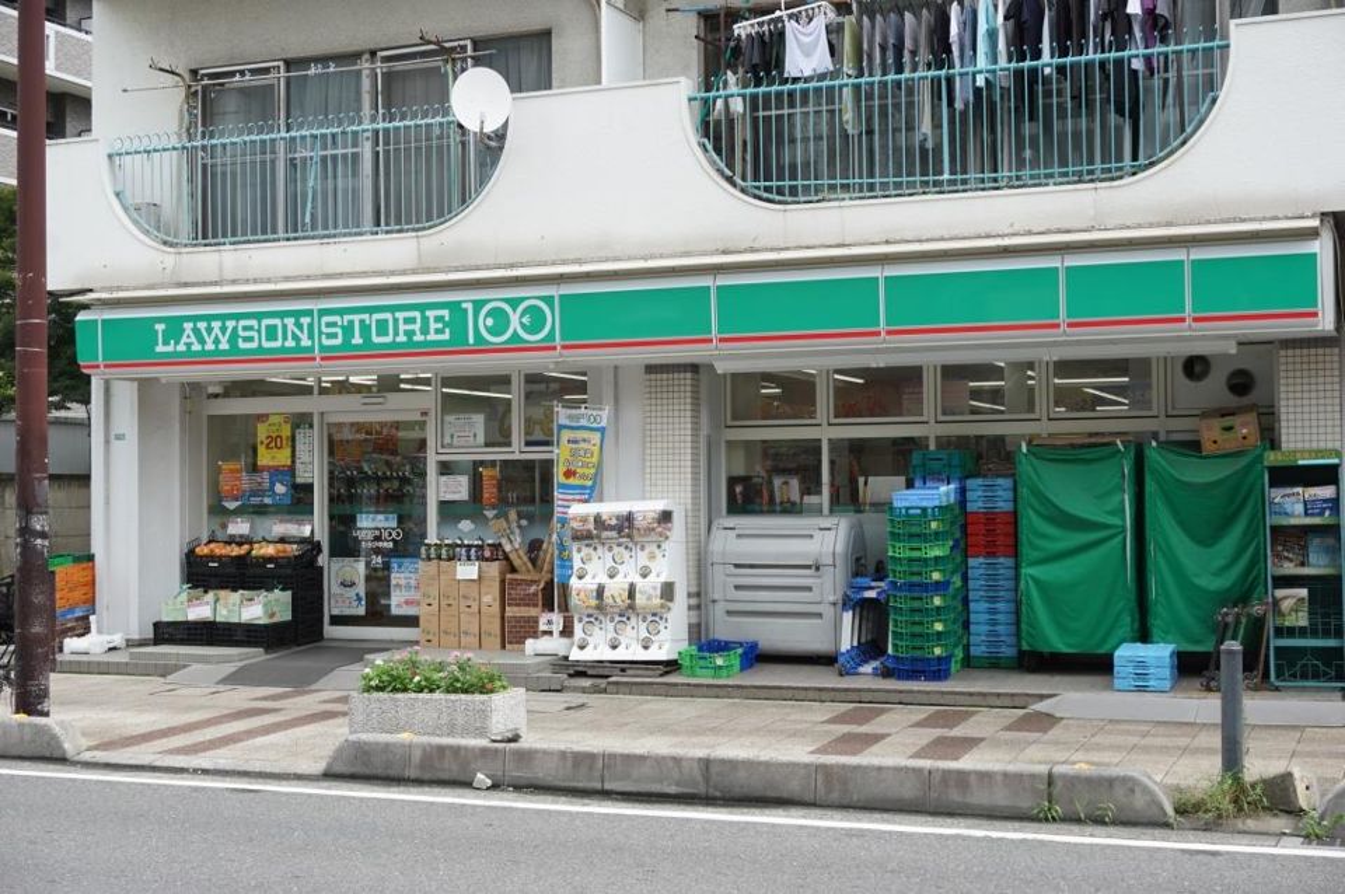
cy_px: 447
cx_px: 672
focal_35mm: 48
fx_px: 1791
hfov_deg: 41.2
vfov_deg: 28.0
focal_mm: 32
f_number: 7.1
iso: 100
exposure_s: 1/100
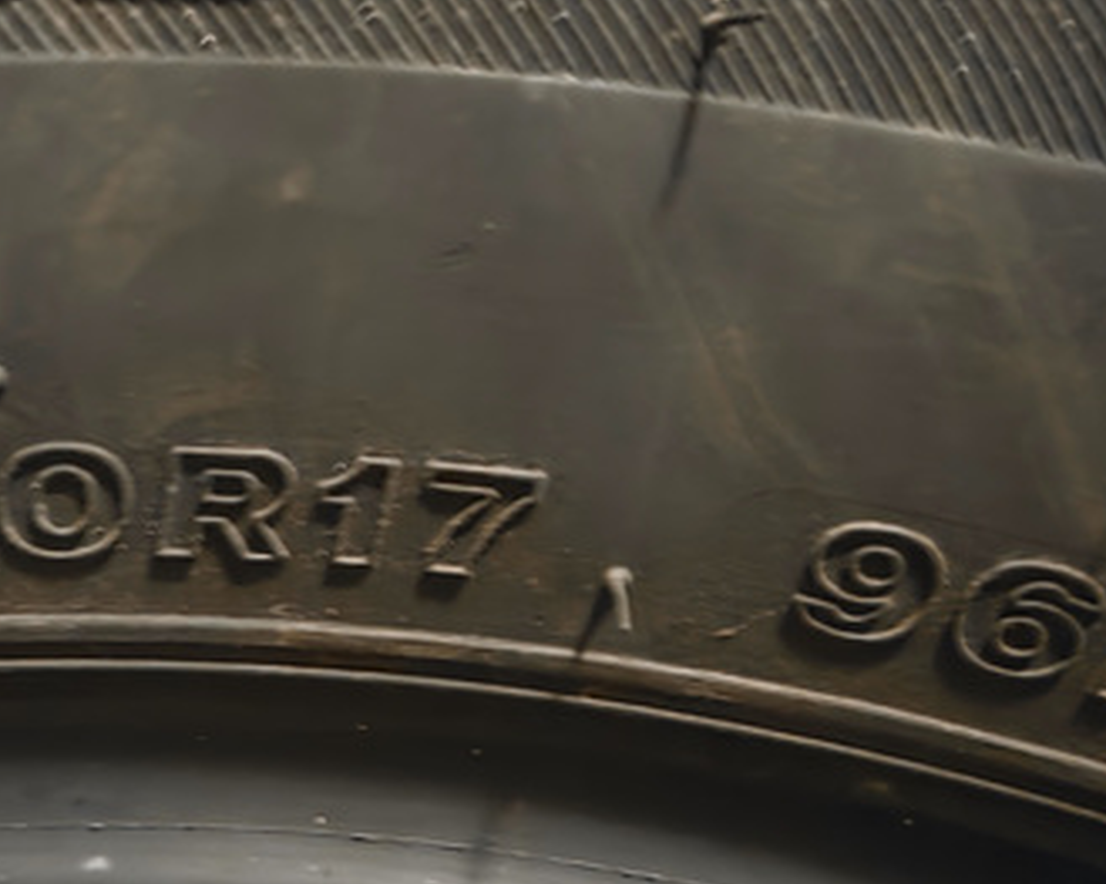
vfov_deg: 35.6
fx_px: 1342
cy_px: 672
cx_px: 363
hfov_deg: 44.1
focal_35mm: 41
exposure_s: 1/14.3
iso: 3200
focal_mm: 5.4
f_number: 1.8
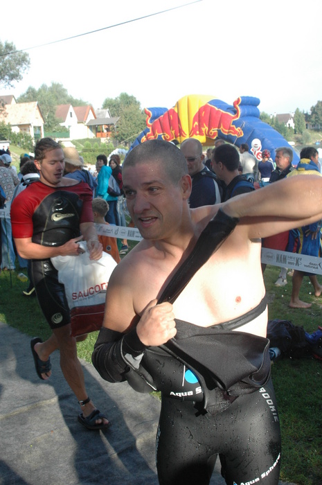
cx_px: 161
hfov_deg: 31.8
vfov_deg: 46.4
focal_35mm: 42
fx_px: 565
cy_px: 242
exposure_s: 1/250
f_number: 8
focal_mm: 28
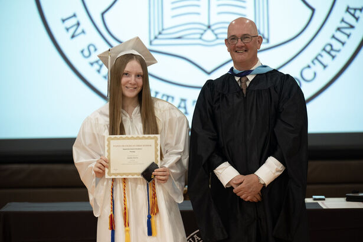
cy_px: 121
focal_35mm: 180
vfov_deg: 7.6
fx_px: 1815
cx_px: 182
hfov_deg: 11.4
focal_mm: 180
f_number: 4
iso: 1600
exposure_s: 1/100
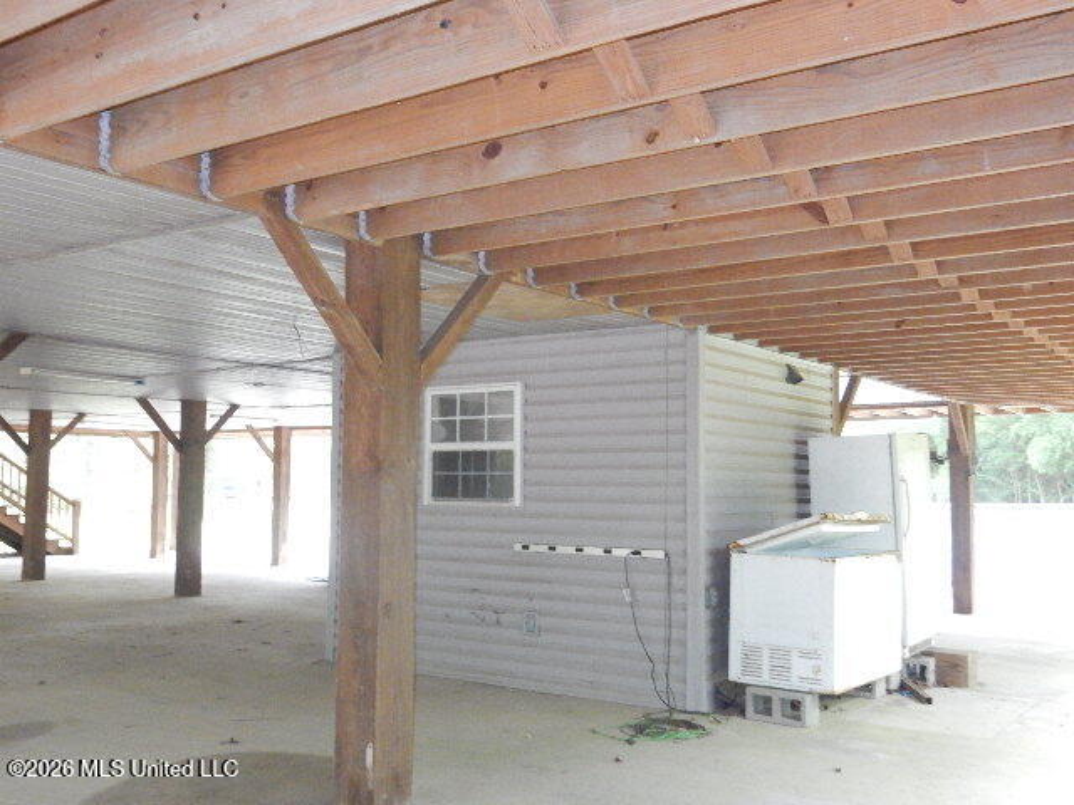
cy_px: 402
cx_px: 537
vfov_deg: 39.7
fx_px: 1117
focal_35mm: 36
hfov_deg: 51.4
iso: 1000
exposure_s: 1/30
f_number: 4
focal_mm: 6.4
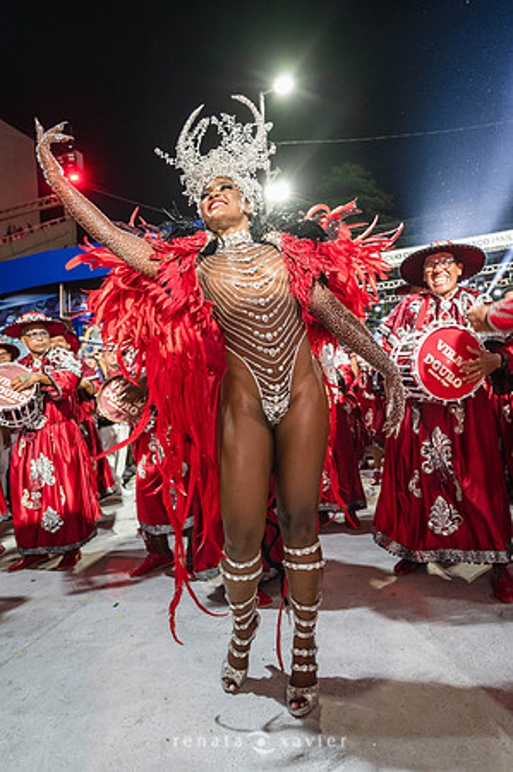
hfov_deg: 57.1
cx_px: 256
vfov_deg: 78.6
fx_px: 471
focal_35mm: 22
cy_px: 386
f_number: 4
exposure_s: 1/250
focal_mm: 22
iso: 6400
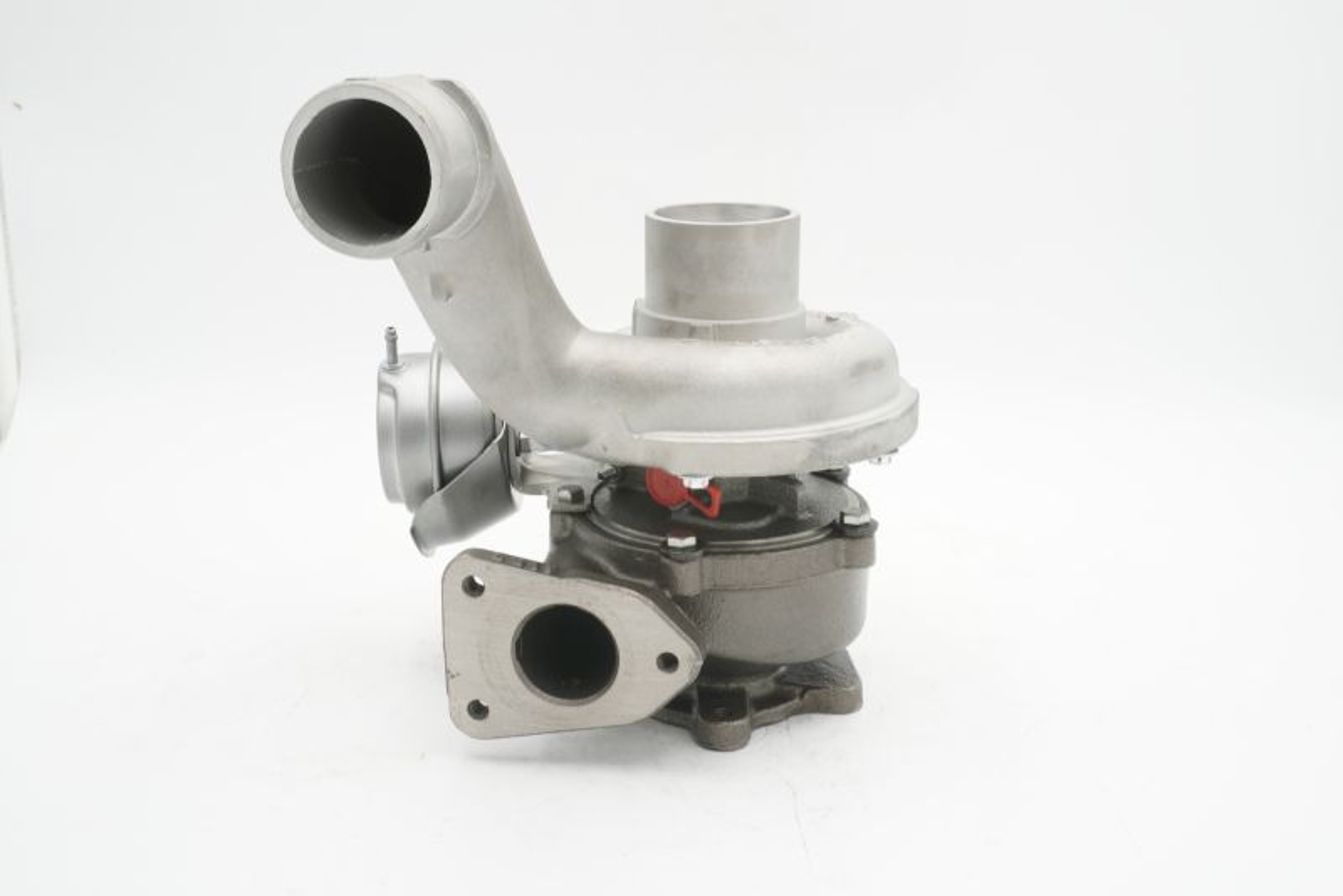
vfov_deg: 30.9
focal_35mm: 44
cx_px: 672
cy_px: 448
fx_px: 1623
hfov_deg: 44.9
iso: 100
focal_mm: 29
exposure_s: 1/3
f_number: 16
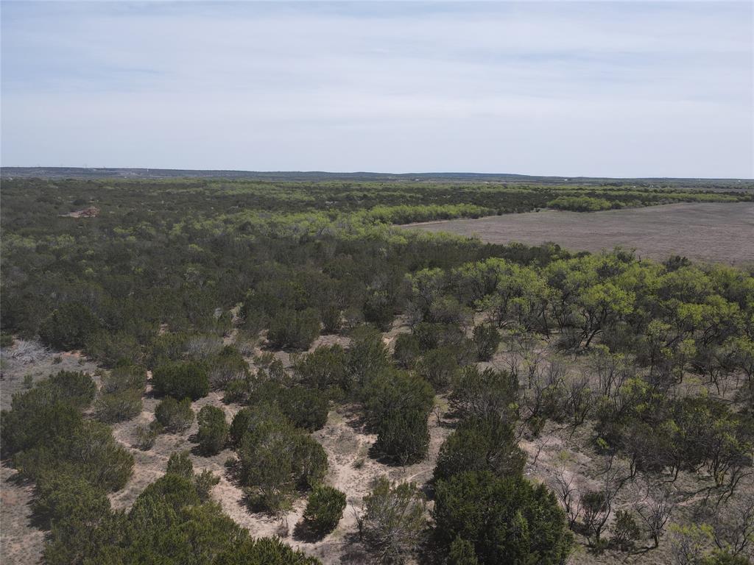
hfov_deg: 71.6
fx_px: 523
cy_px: 282
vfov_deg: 56.8
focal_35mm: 24
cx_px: 377
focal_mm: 4.5
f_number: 2.8
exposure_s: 1/800
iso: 100
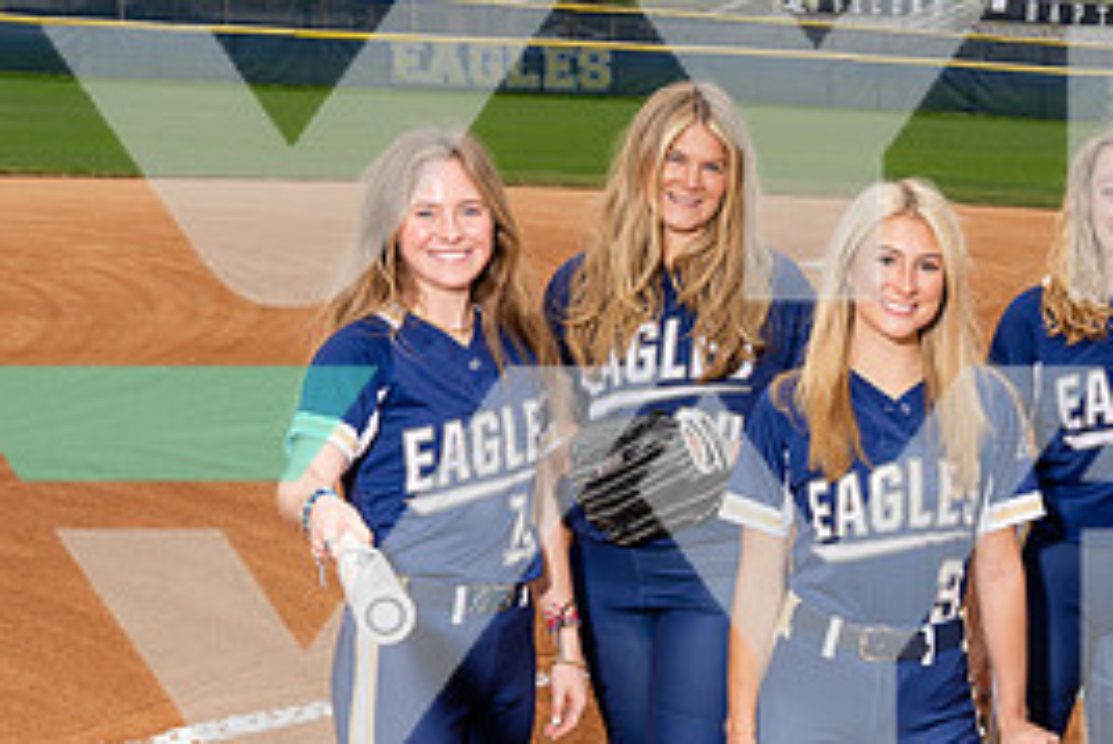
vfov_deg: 20.7
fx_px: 2011
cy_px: 588
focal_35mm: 65
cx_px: 1001
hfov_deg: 29.7
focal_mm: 30
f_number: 8
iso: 160
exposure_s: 1/250
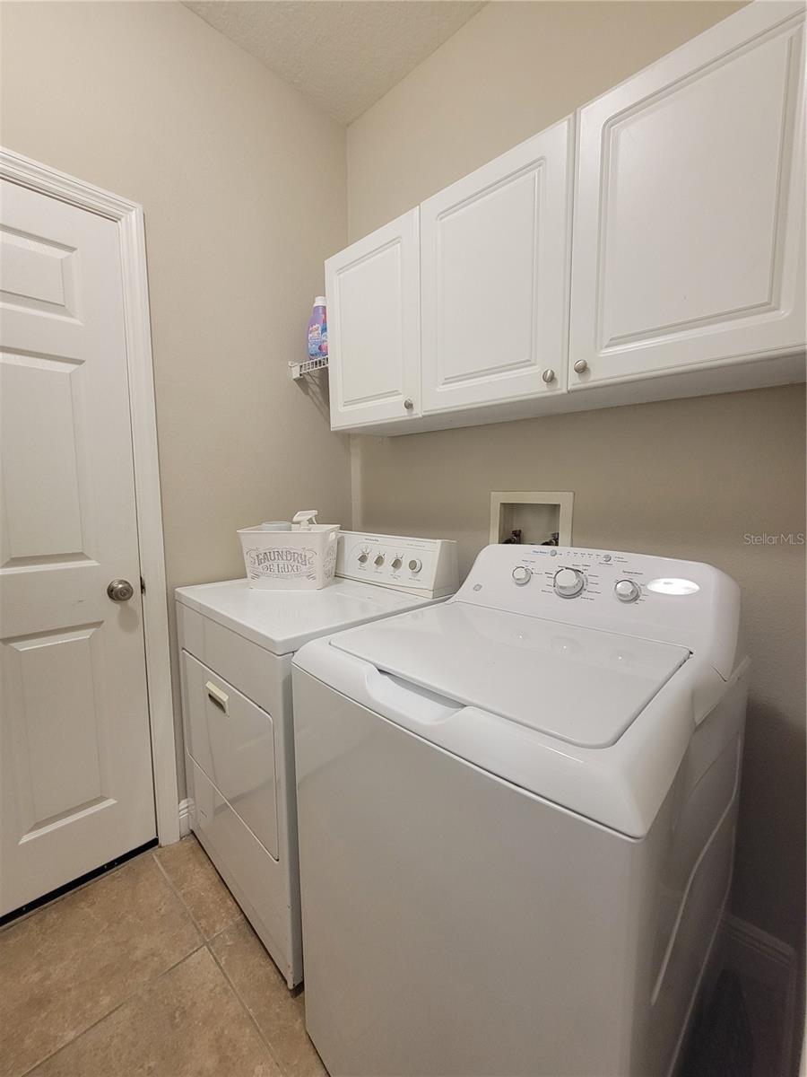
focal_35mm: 13
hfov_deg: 89.9
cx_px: 404
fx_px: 404
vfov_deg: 106.2
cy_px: 538
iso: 320
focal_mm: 2.2
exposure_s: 1/60
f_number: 2.2
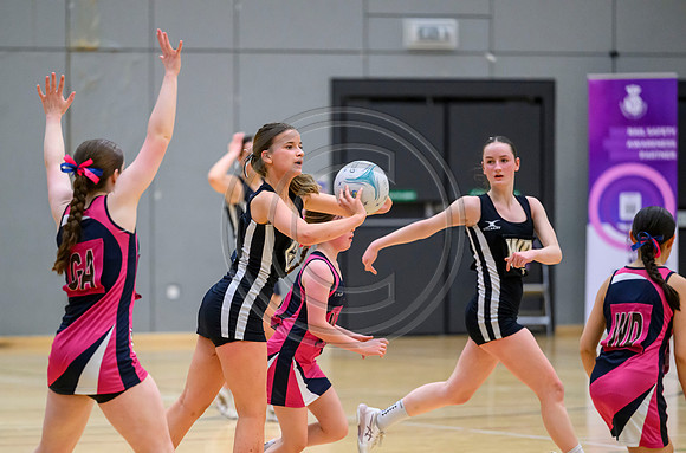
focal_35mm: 229
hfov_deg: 9.0
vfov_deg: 6.0
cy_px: 261
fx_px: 4355
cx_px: 294
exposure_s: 1/1000
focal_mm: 200
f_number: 3.2
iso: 6400
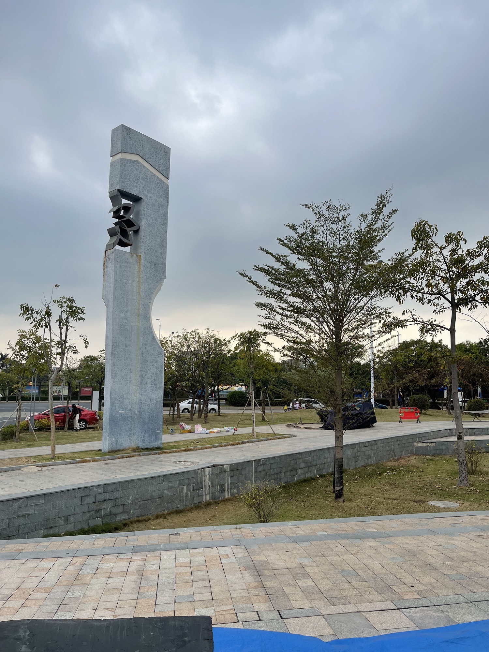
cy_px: 326
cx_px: 244
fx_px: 471
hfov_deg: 54.9
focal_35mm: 25
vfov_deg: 69.4
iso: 32
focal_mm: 5.1
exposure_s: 1/1642
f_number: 1.6
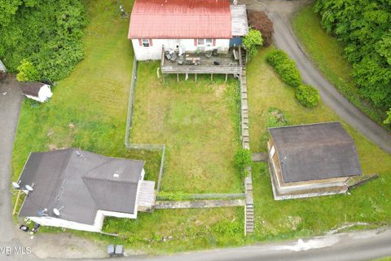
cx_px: 197
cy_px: 111
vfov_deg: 49.4
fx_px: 282
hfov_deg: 69.4
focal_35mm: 26
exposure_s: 1/100
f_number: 2.8
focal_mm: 4.5
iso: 100
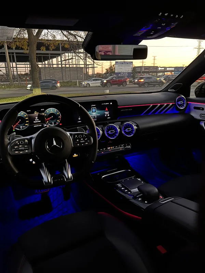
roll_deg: +1.0
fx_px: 205
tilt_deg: -17.0
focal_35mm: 26
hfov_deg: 53.1
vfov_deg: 67.3
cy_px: 136
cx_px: 102
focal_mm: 5.7
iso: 1250
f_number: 1.5
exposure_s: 1/28
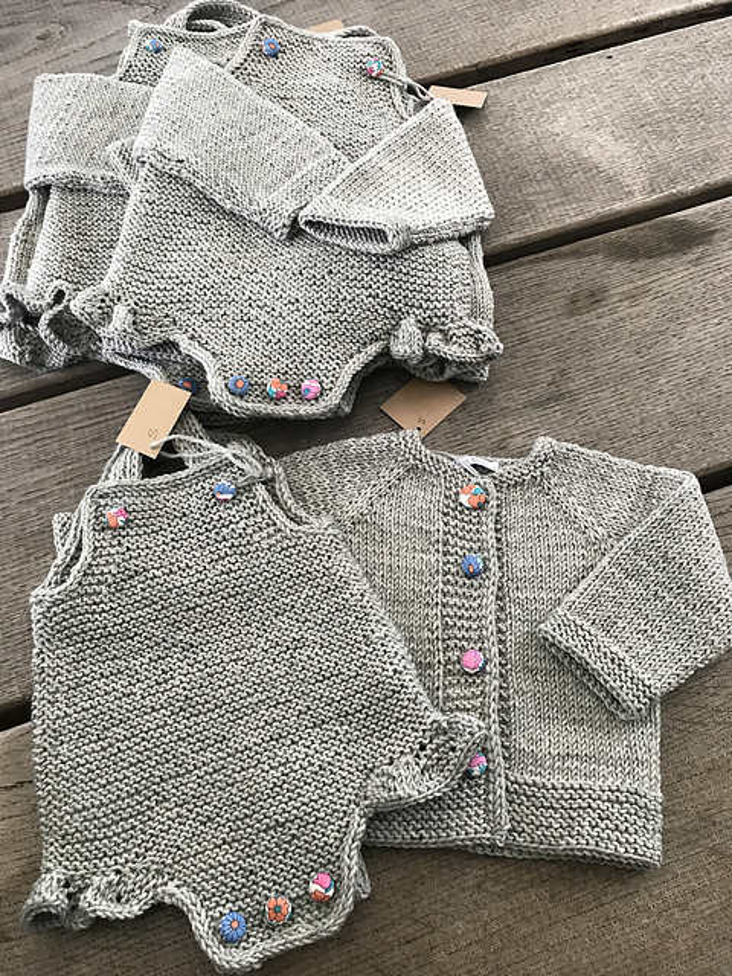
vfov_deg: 63.4
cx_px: 366
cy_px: 488
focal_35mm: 28
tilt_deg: -65.2
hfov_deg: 49.7
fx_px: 789
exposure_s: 1/17
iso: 40
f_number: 1.8
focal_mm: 3.99
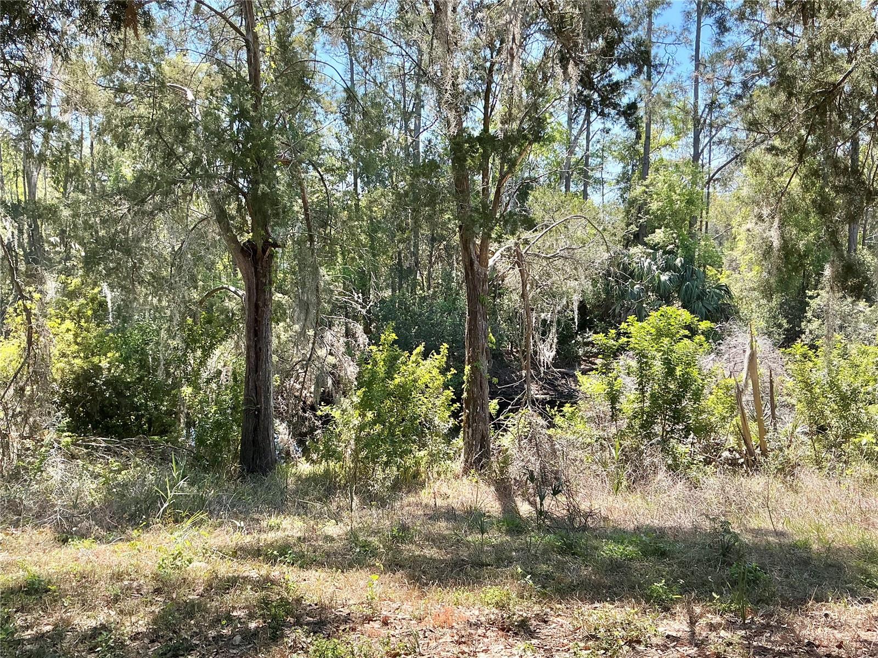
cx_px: 439
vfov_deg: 48.2
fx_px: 736
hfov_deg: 61.7
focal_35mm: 29
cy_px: 329
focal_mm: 3
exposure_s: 1/380
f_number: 1.8
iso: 25
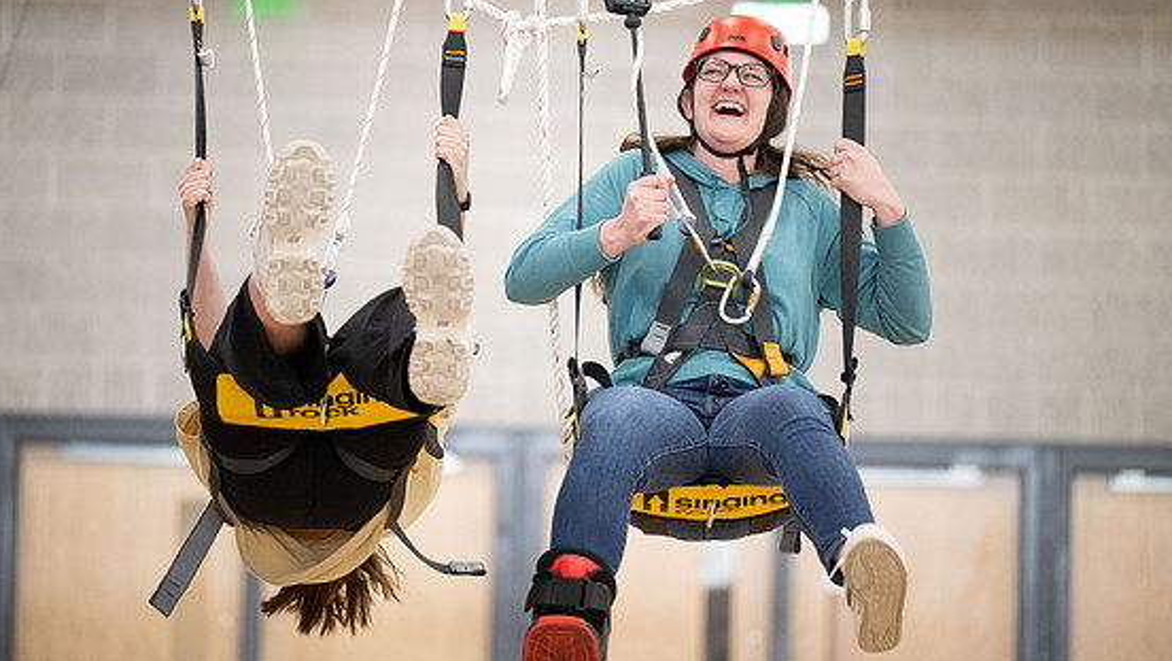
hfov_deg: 9.8
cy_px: 301
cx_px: 582
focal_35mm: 220
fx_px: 6840
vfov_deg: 5.5
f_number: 2.8
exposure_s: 1/500
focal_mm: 200
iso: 3200
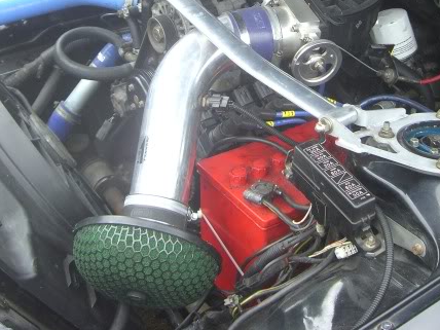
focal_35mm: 71
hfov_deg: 27.3
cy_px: 23
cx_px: 279
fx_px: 902
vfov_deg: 20.2
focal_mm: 6.2
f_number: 2.7
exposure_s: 1/125
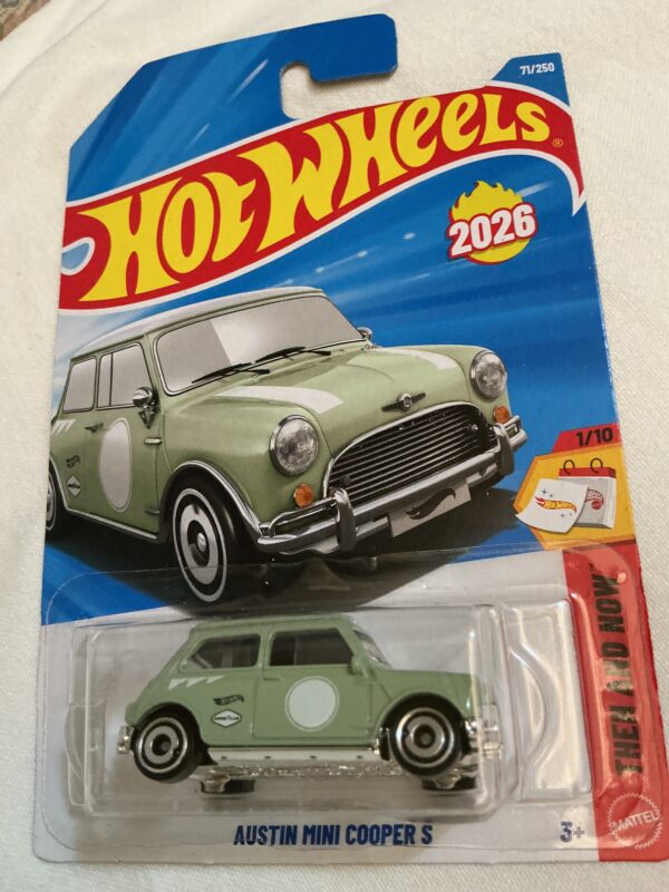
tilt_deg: -62.5
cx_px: 334
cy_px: 446
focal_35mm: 29
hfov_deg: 48.2
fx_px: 747
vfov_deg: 61.7
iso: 250
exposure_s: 1/60
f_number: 1.8
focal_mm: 3
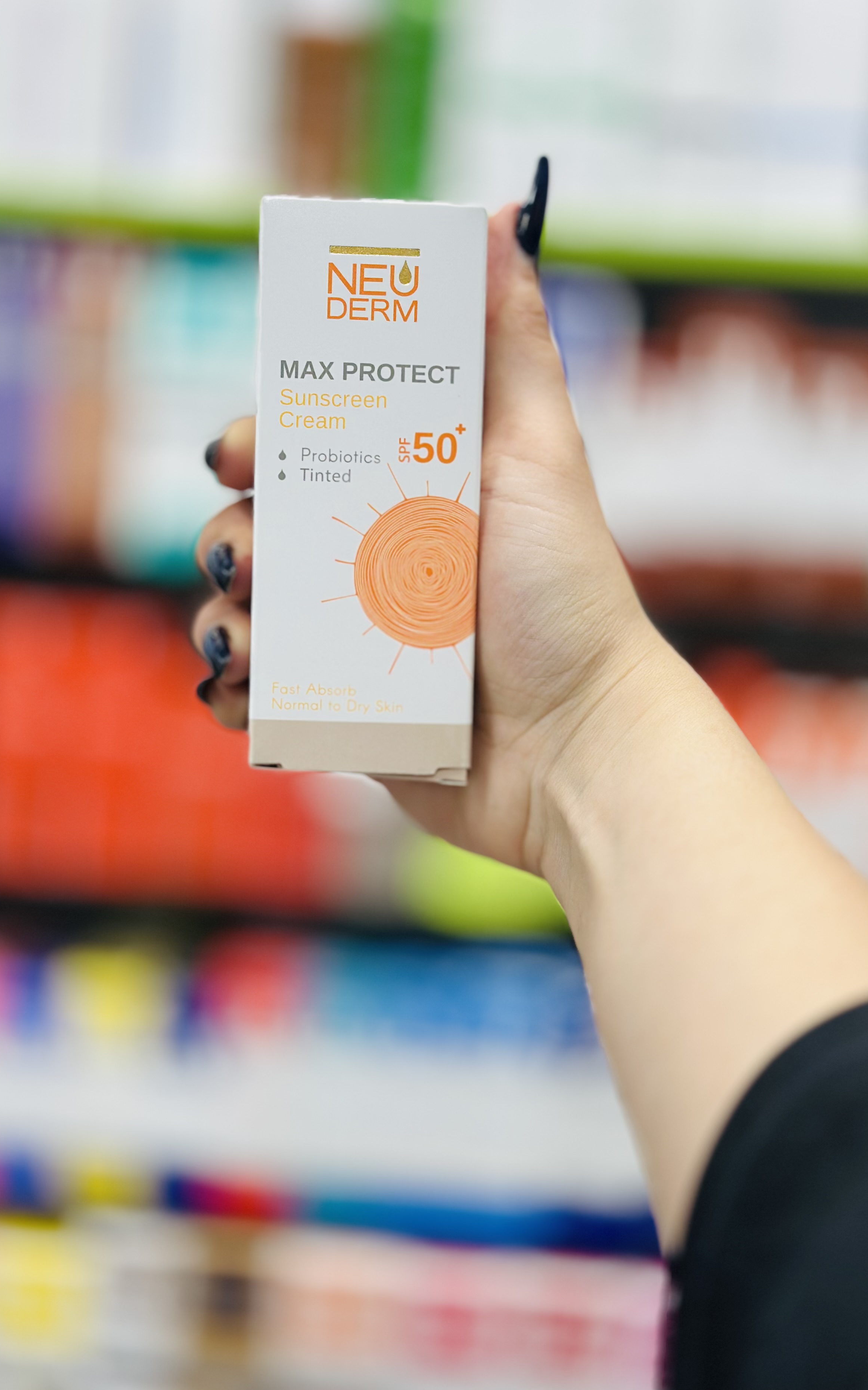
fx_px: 2082
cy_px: 643
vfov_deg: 36.9
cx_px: 403
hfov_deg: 23.5
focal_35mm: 55
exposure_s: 1/100
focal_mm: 6.86
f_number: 1.78
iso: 80
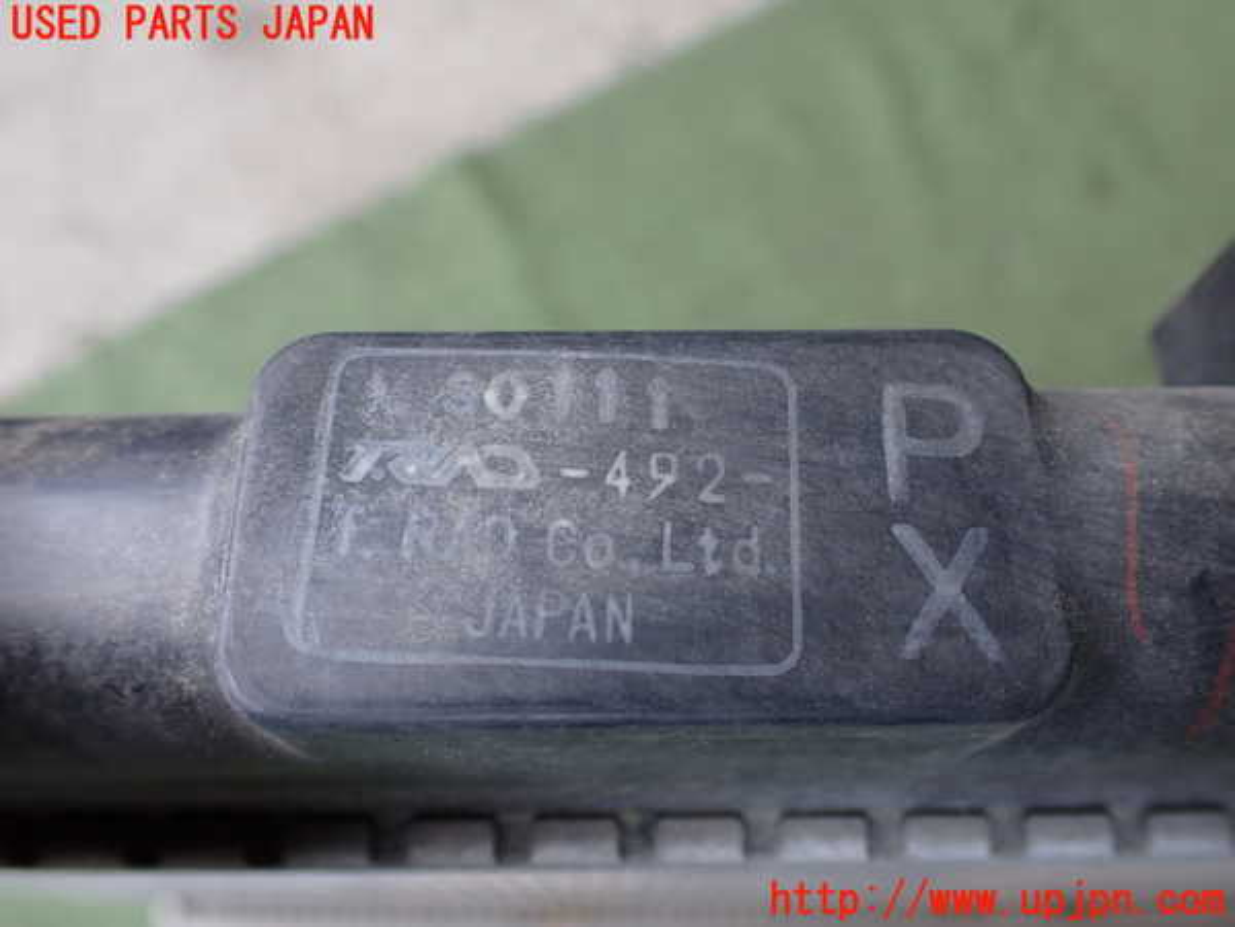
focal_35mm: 30
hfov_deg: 60.0
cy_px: 464
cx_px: 618
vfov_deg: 46.8
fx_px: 1070
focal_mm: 5.4
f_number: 2.3
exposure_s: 1/125
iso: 200
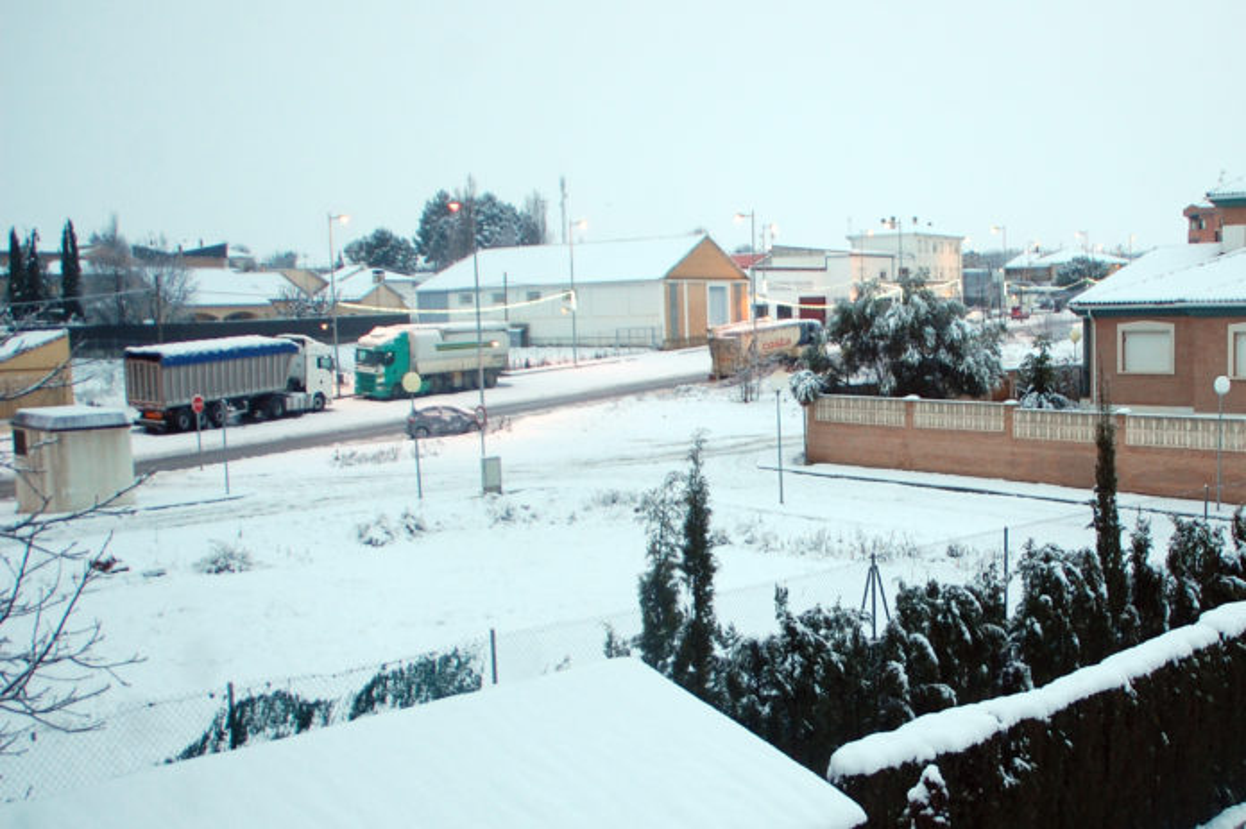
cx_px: 623
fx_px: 1141
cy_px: 414
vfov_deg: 39.9
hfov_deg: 57.3
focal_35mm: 33
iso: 400
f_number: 4
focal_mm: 22
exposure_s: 1/60
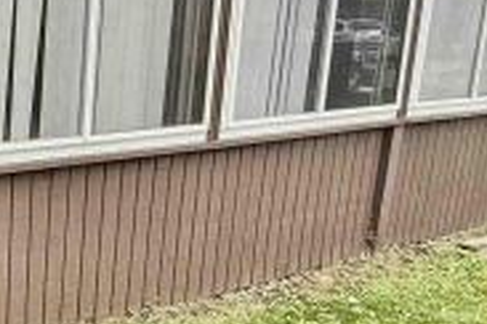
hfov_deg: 30.1
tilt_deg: -11.5
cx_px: -140
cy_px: 159
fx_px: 717
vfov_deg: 25.5
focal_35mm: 53
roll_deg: -0.5
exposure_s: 1/270
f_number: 2.2
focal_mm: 2.22
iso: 50
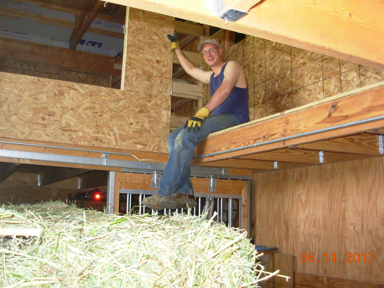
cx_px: 192
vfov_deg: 37.7
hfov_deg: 49.0
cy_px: 144
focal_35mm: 38
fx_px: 422
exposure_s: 1/62.2
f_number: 2.9
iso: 97
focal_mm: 6.3
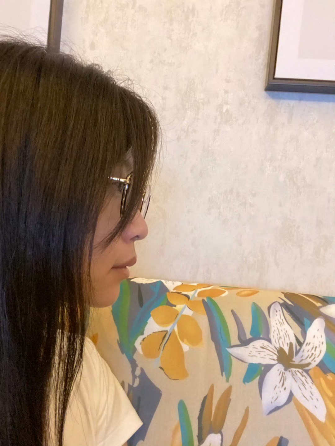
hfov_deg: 46.8
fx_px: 387
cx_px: 168
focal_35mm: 30
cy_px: 223
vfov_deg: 60.0
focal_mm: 2.71
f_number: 2.2
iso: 1600
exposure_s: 1/17
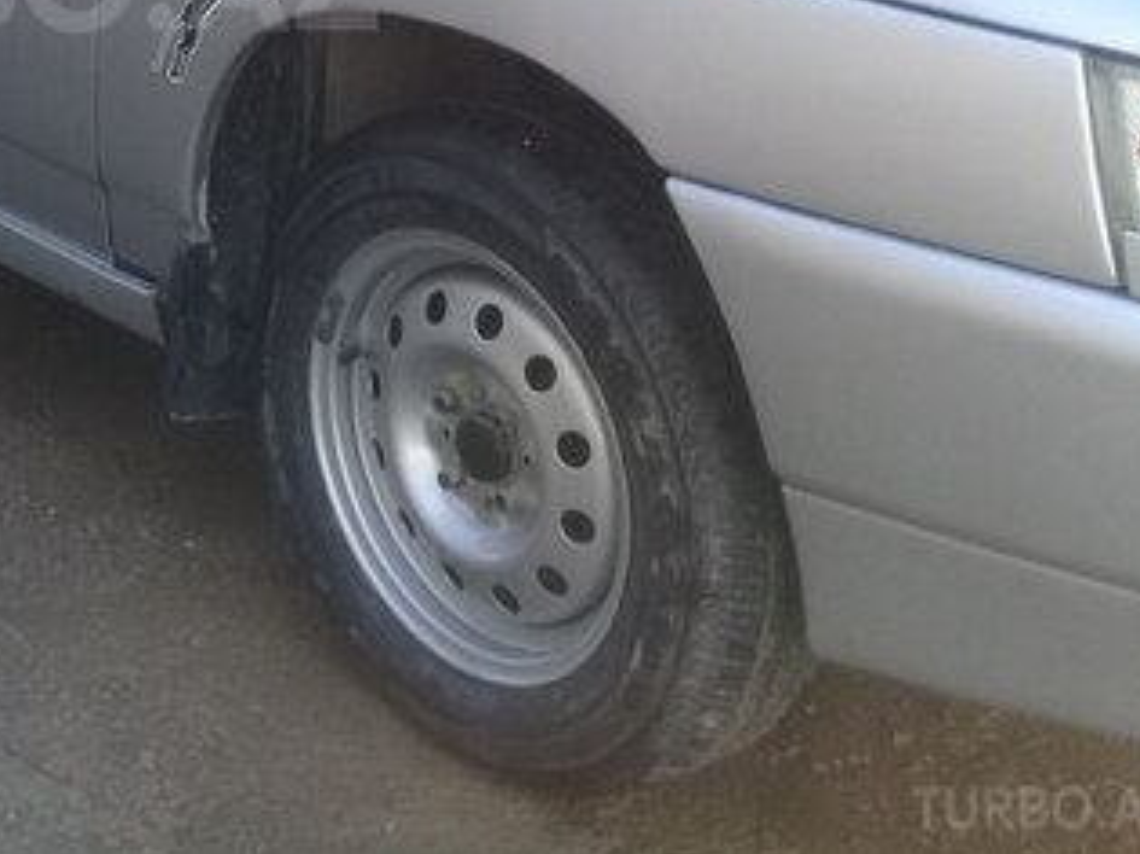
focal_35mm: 65
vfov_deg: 21.7
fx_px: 2140
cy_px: -24
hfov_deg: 28.1
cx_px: 7
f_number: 2.2
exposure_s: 1/122
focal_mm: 3.3
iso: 50
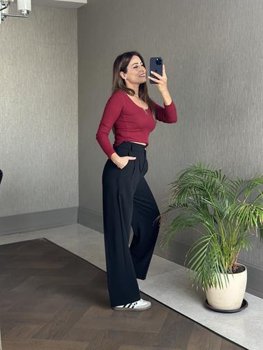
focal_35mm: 48
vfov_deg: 39.6
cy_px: 175
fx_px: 486
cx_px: 132
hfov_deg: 30.3
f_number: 1.78
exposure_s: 1/60
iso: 250
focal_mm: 6.86
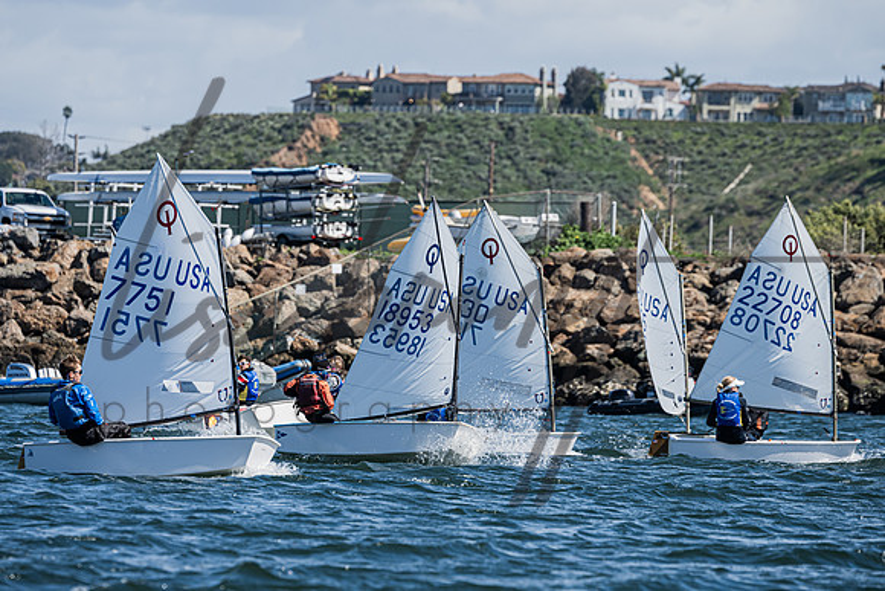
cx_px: 408
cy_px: 248
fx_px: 9701
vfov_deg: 3.5
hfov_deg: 5.2
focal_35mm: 395
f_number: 8
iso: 320
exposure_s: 1/1000
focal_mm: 340
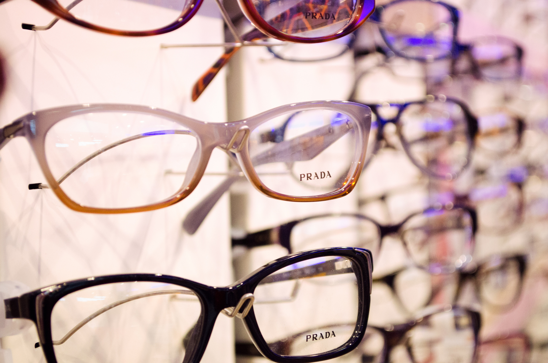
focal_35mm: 82
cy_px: 182
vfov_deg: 16.5
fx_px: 1253
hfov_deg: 24.7
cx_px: 274
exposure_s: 1/160
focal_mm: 55
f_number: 5.6
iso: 800
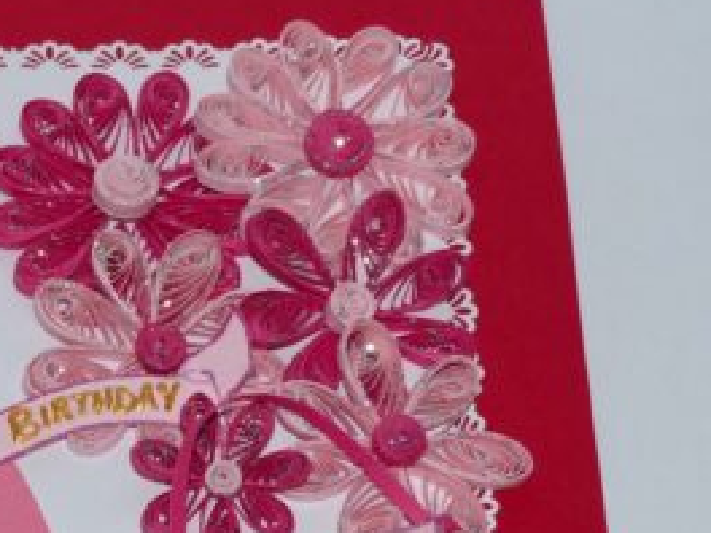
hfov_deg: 14.6
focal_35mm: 134
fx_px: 2752
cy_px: 441
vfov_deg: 11.0
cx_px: 62
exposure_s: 1/60
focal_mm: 10.5
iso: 100
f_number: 2.8
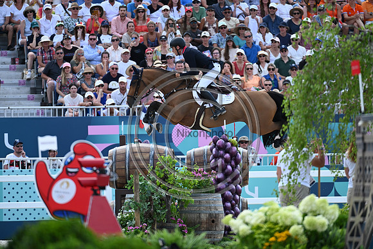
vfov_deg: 3.4
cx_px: 186
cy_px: 124
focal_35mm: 400
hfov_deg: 5.2
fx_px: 4145
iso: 500
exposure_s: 1/1250
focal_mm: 400
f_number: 5
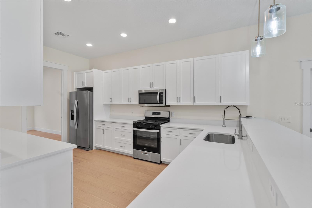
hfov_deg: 96.7
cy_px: 104
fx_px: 139
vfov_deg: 73.7
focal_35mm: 16
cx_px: 156
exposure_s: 1/8
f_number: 8
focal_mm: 16
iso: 320
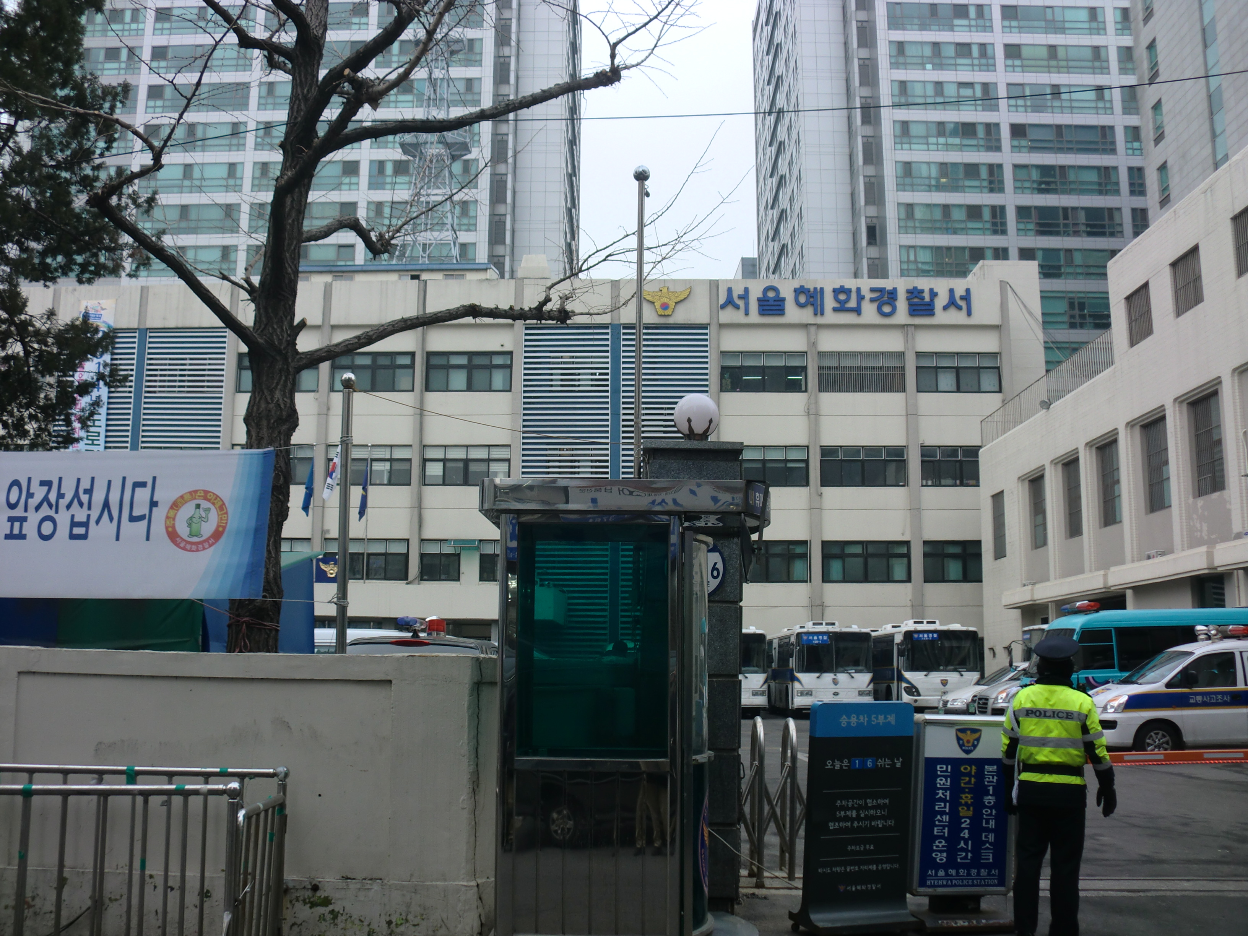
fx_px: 1262
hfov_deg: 52.6
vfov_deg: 40.7
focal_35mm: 35
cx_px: 624
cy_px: 468
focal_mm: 6.3
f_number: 3.1
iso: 64
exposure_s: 1/125
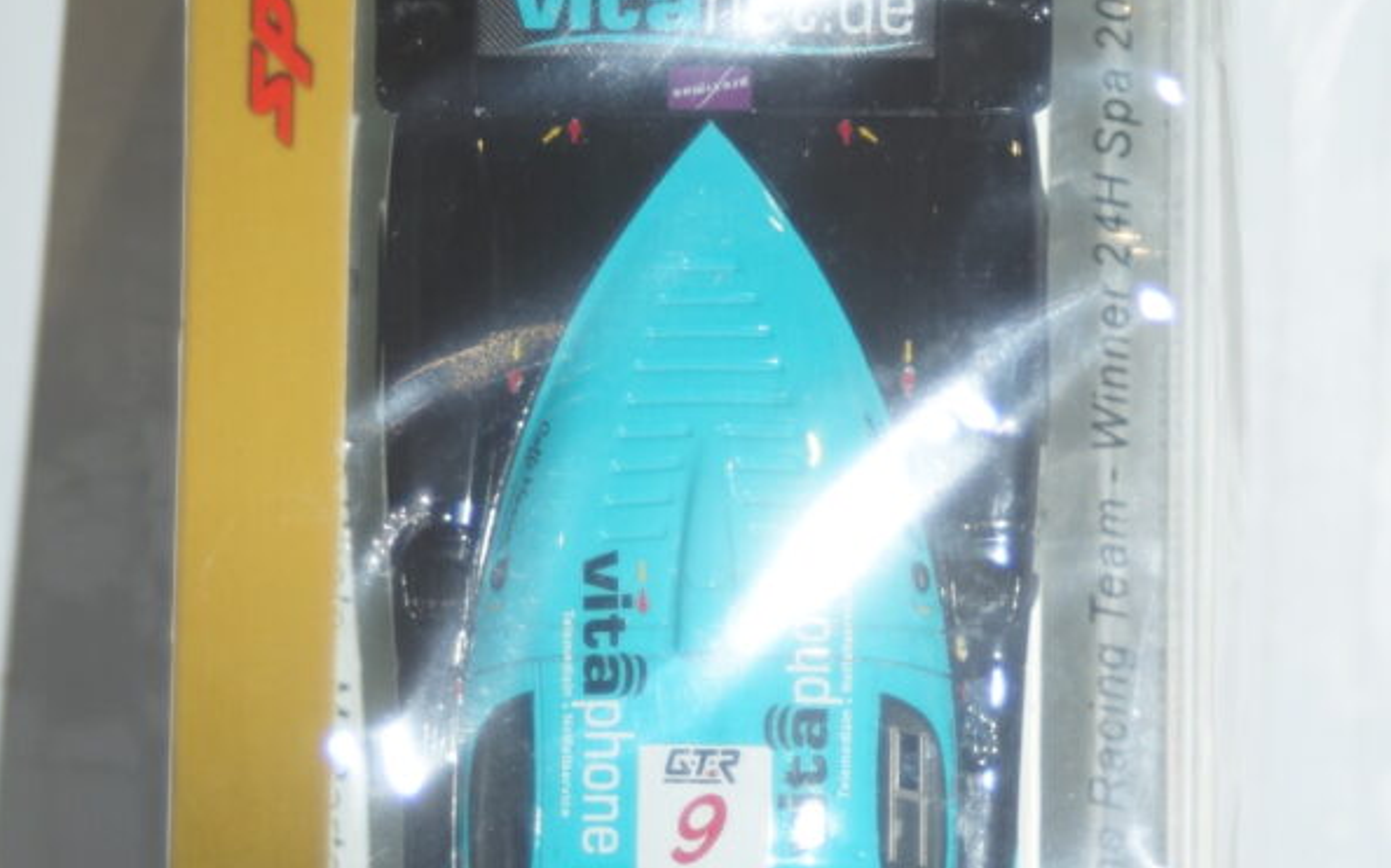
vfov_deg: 9.4
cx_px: 693
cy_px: 742
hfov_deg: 15.0
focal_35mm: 139
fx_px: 5268
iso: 400
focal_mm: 60
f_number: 5.6
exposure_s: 1/80
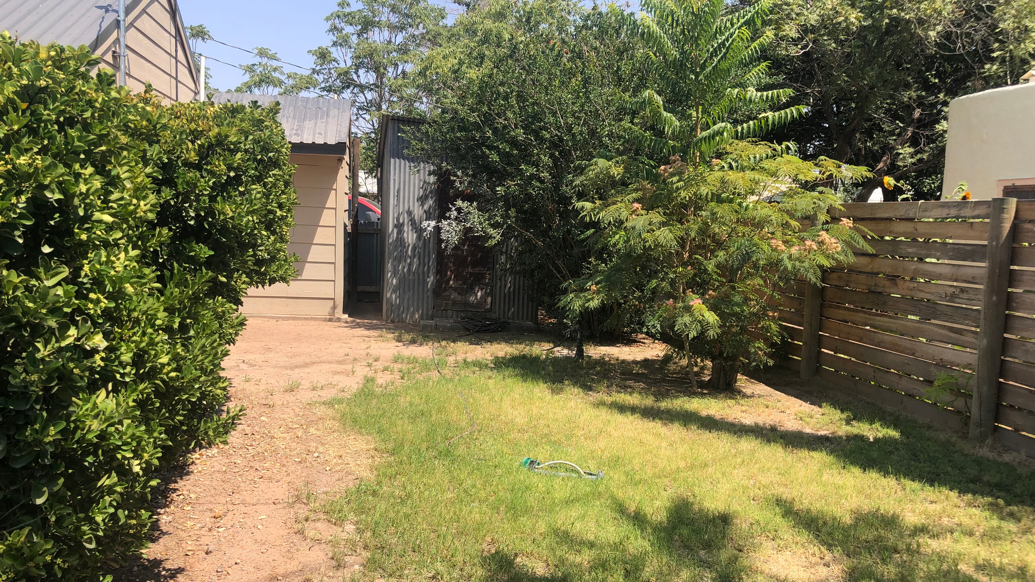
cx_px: 520
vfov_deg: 37.8
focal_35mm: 31
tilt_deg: -7.1
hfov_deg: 62.6
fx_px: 851
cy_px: 318
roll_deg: -3.2
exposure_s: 1/1263
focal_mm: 3.99
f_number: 1.8
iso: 20
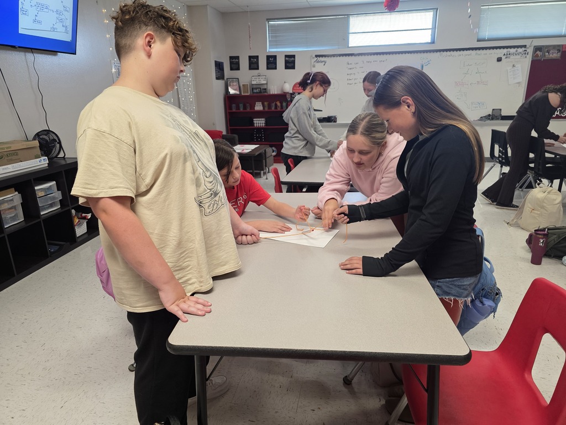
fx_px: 376
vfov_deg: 58.9
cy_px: 212
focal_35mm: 23
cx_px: 283
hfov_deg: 73.9
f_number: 1.7
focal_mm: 6.3
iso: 320
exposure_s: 1/120
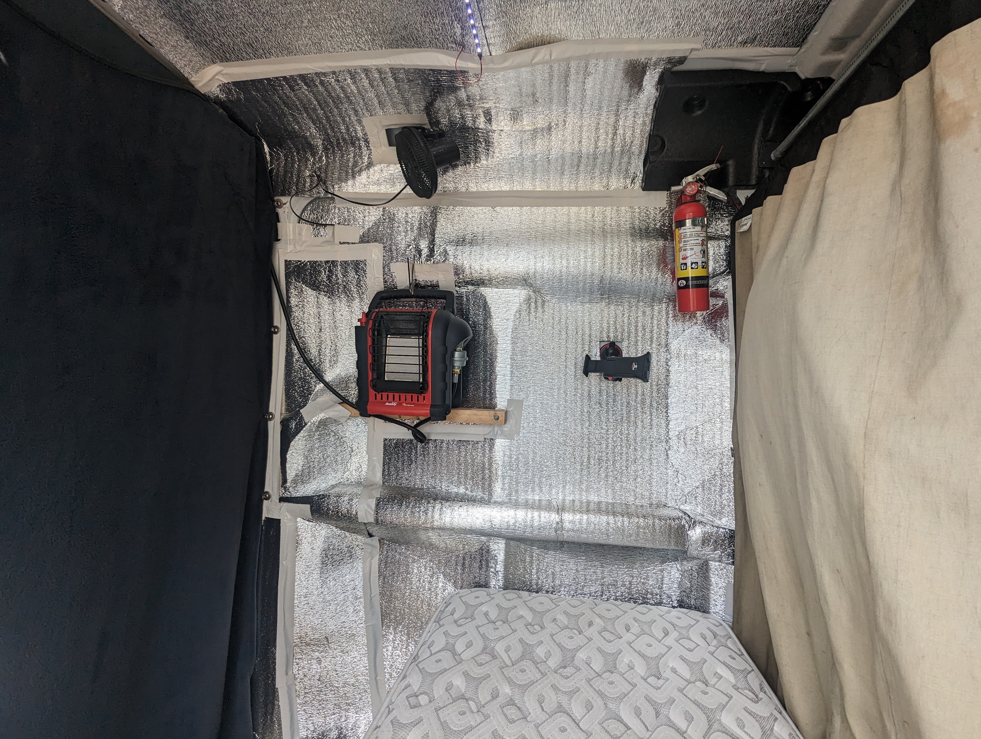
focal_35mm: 16
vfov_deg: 78.2
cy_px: 370
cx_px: 490
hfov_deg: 94.4
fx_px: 454
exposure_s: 1/211
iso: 70
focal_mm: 2.35
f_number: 2.2
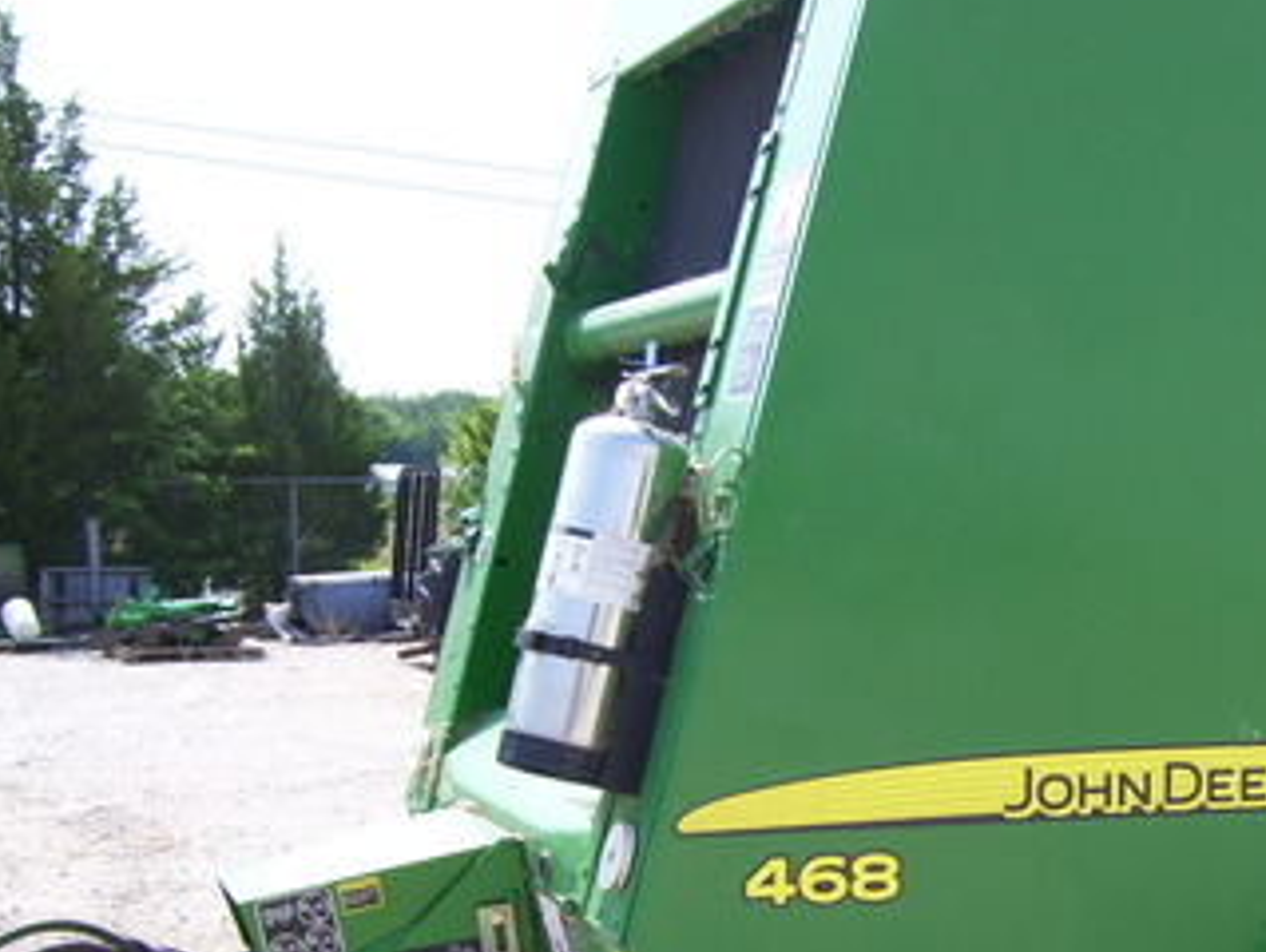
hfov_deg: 30.0
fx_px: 2307
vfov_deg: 23.2
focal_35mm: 63
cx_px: 1000
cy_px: 682
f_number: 4.8
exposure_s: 1/250
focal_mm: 6
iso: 80
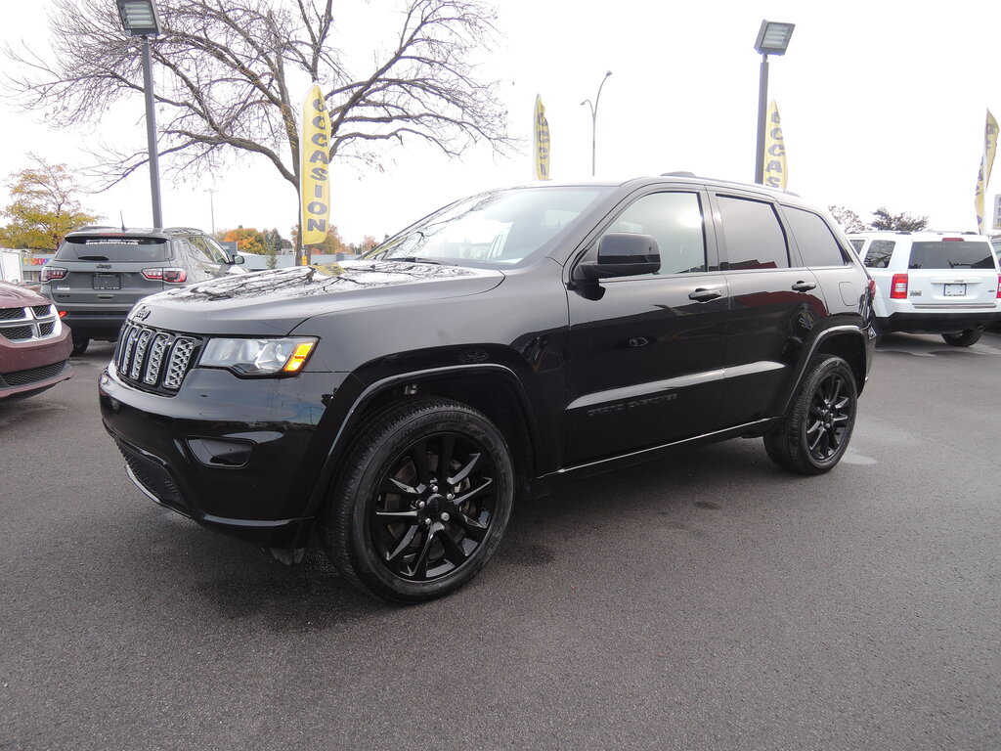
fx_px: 694
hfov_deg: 71.6
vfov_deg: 56.8
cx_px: 500
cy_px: 376
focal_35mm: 24
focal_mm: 5.1
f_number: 2.8
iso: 80
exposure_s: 1/200
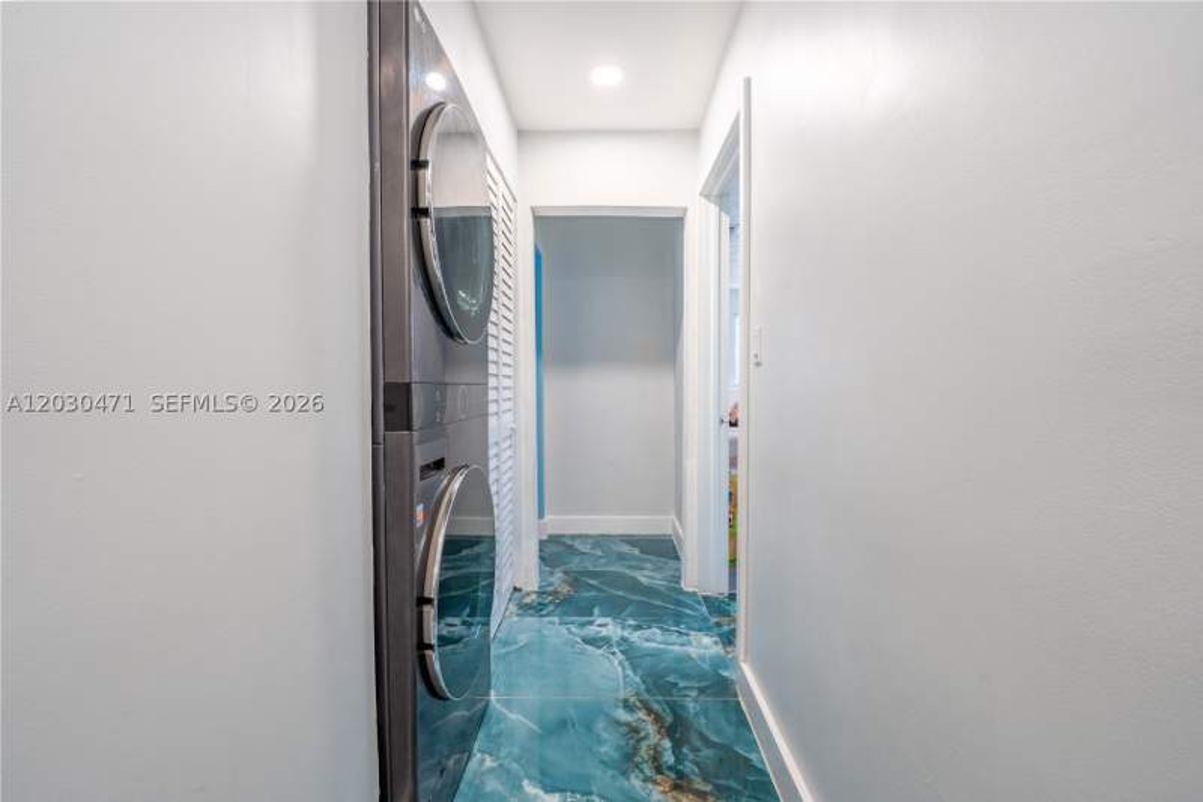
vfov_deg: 81.2
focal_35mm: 14
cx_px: 602
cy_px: 401
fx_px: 468
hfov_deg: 104.3
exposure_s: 1/250
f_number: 9
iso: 250
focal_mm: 14
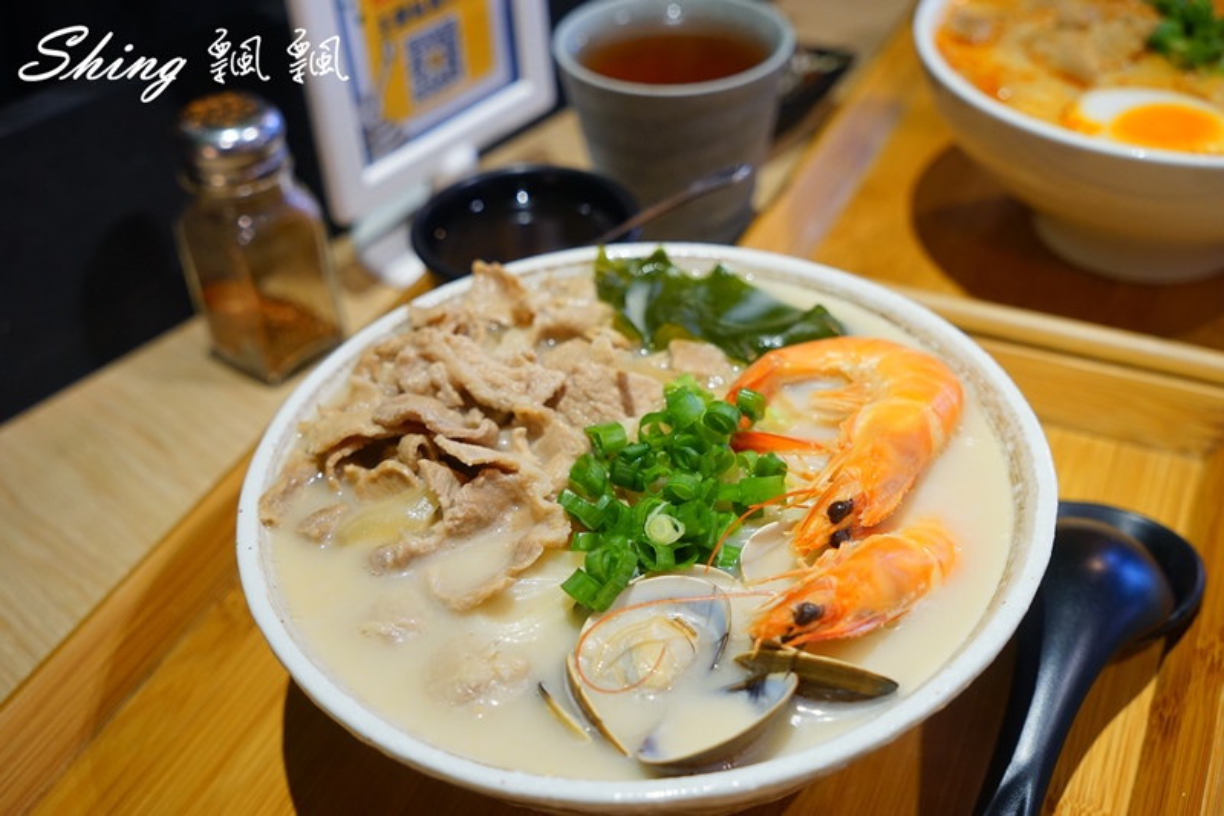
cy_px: 408
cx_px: 612
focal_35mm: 41
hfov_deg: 47.4
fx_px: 1394
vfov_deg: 32.6
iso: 1000
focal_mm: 41
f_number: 5
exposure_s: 1/50
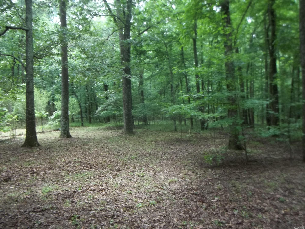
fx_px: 291
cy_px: 114
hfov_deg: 55.4
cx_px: 152
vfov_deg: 42.9
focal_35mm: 33
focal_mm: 5.9
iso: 64
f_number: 3.3
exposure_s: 1/40
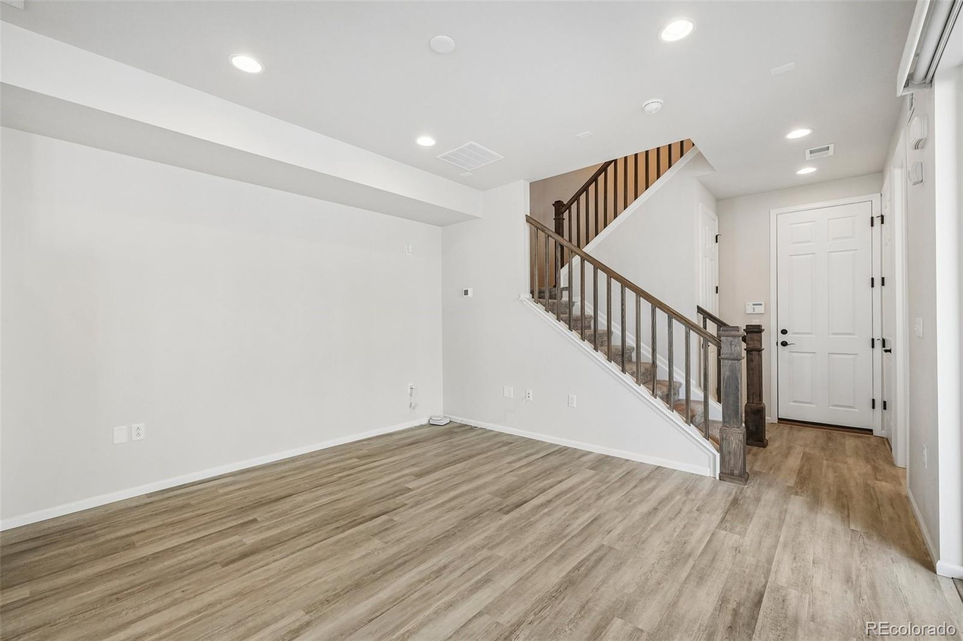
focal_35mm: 15
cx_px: 482
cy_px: 320
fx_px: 401
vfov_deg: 77.3
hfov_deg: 100.4
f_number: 8
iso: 800
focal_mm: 10
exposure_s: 1/50
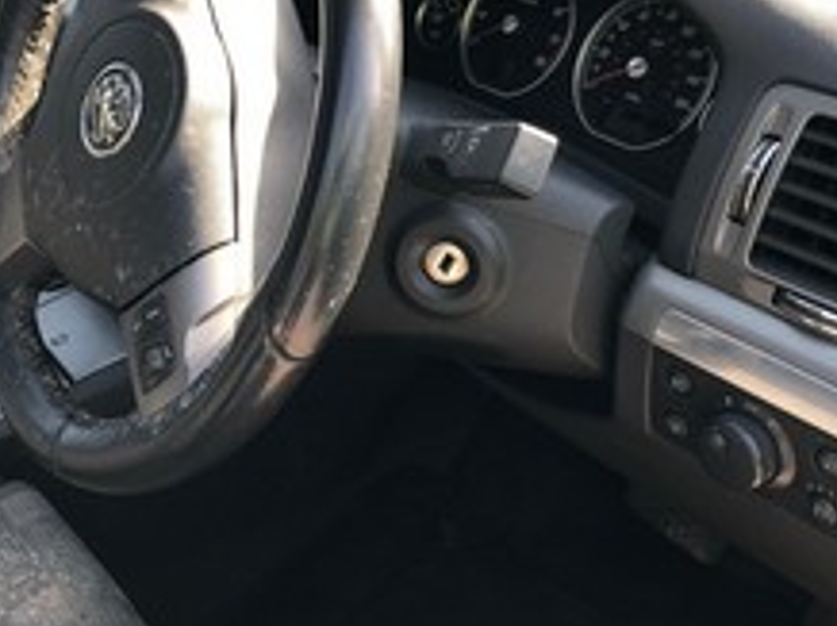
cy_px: 181
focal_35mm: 45
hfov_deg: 42.0
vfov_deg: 31.7
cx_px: 349
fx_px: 1087
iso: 20
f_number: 1.8
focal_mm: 4
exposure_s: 1/100
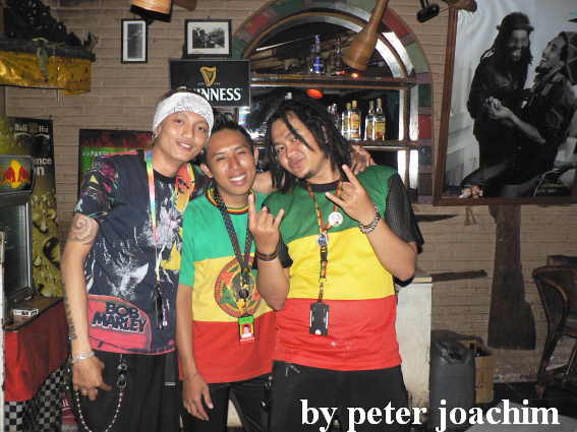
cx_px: 288
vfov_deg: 40.7
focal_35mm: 35
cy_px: 216
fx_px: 583
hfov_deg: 52.6
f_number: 2.8
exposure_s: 1/60
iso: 300
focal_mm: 6
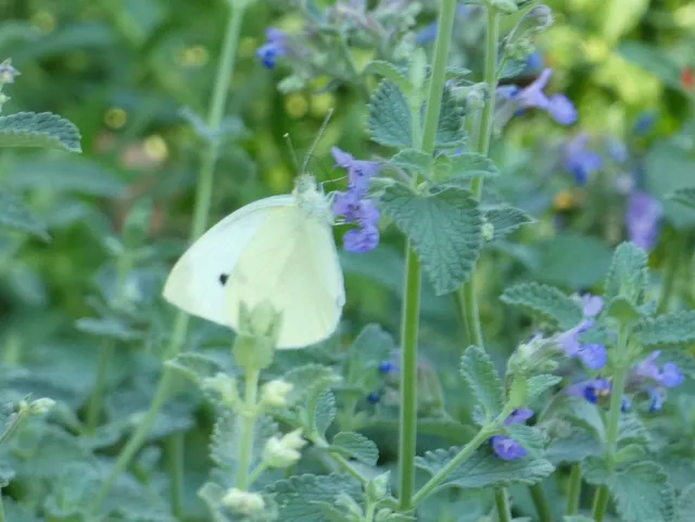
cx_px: 348
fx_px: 7027
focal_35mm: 350
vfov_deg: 4.2
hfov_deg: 5.7
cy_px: 261
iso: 160
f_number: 5.6
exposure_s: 1/80
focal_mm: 62.7
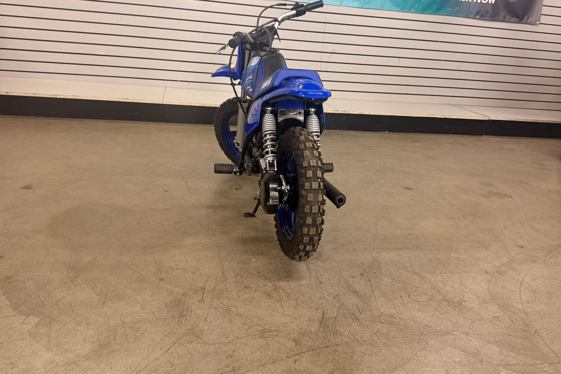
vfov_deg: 44.8
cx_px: 282
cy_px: 153
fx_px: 452
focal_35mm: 29
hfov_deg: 63.7
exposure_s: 1/60
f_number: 1.78
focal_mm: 6.76
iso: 250
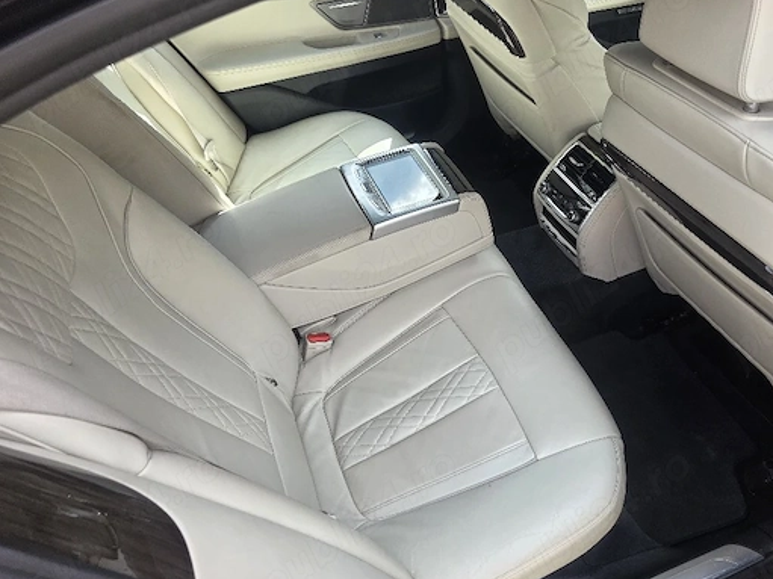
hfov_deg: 65.2
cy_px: 298
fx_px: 603
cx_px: 418
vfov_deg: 51.3
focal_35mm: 27
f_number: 1.7
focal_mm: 6.3
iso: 50
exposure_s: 1/370
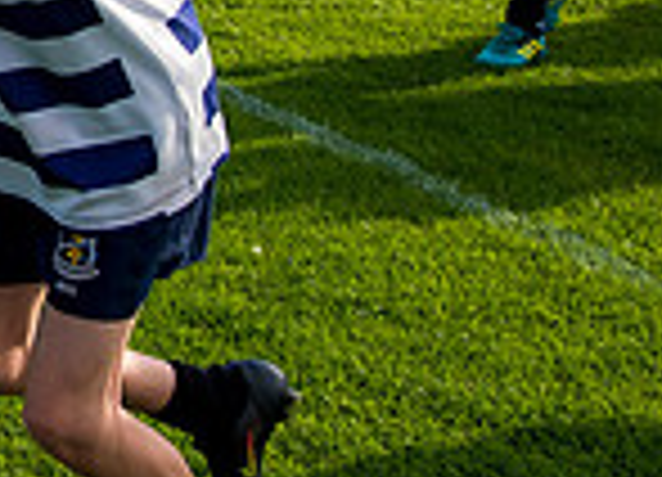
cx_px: -597
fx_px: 1698
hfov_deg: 17.2
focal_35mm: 90
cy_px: -226
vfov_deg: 14.9
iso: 800
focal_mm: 20
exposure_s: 1/2000
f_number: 4.5
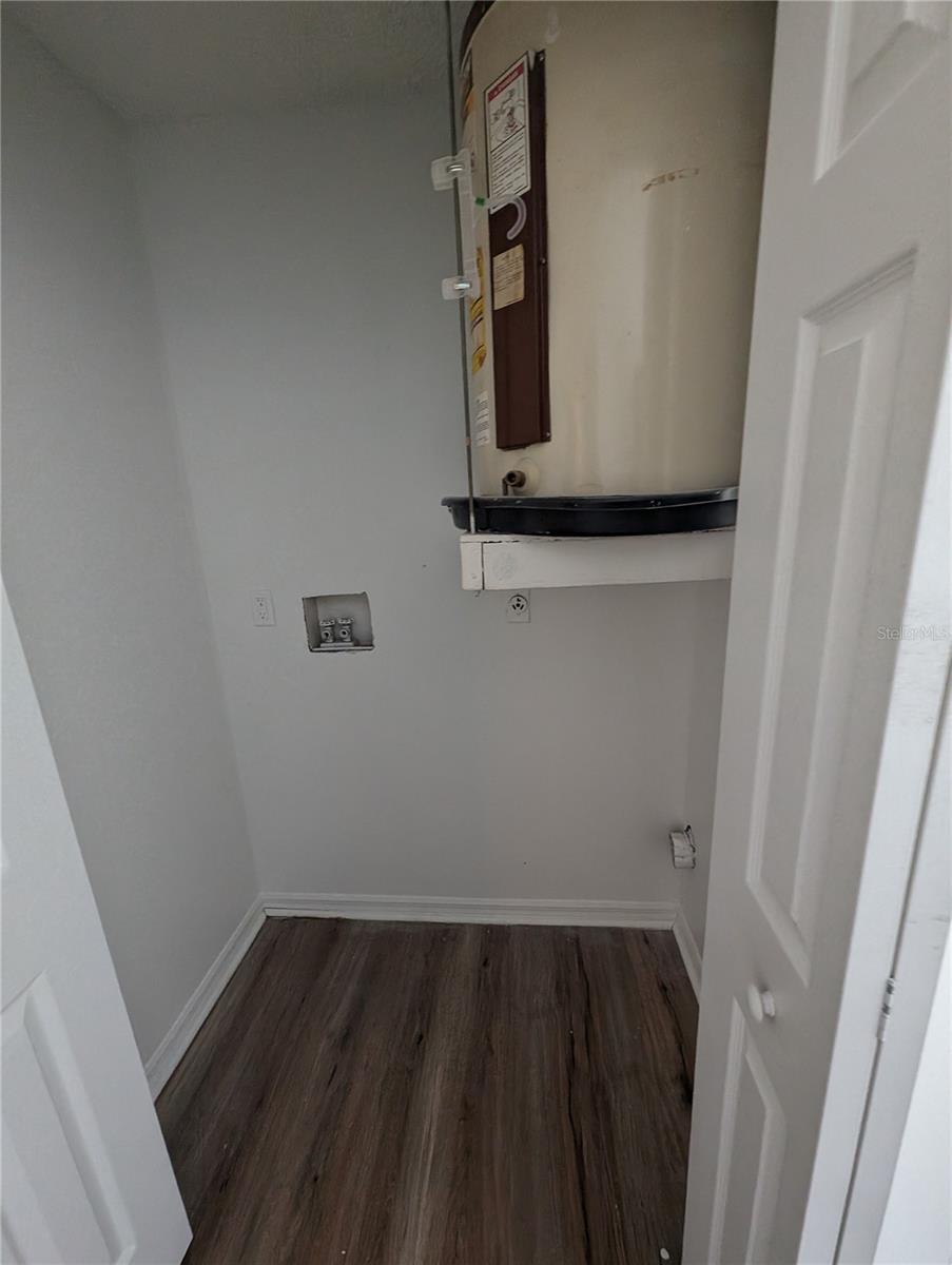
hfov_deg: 90.0
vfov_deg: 106.1
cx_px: 476
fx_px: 476
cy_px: 632
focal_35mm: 13
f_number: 2.2
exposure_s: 1/84.7
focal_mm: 1.95
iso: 388
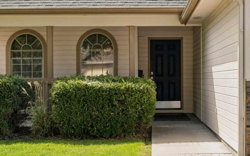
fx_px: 433
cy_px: 77
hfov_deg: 32.1
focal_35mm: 63
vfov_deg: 20.5
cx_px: 158
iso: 400
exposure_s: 1/80
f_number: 13
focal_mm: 22.9
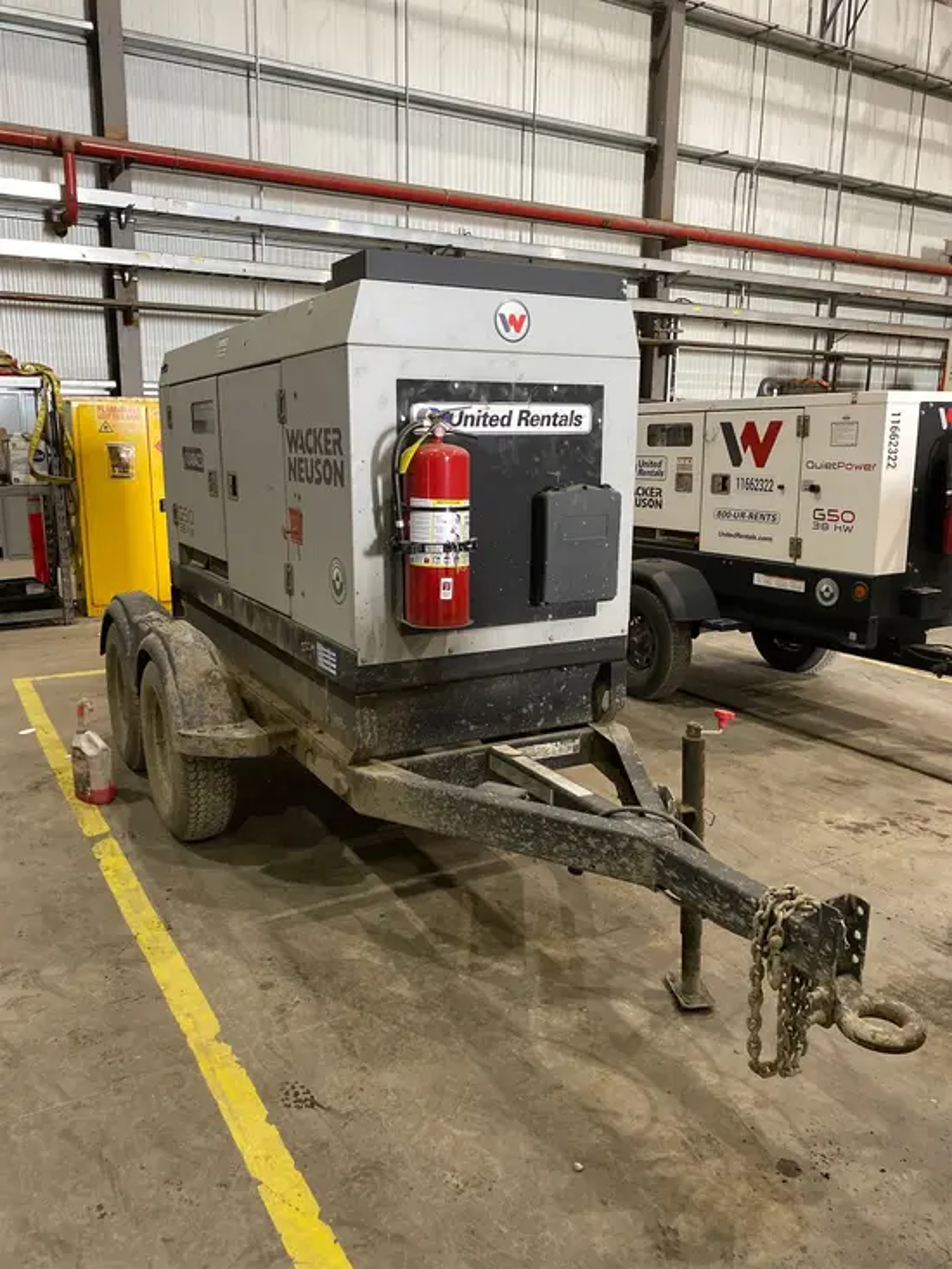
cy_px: 634
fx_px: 953
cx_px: 476
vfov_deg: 67.3
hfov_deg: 53.1
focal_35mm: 26
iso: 320
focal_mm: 4.25
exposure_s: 1/60
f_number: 1.8
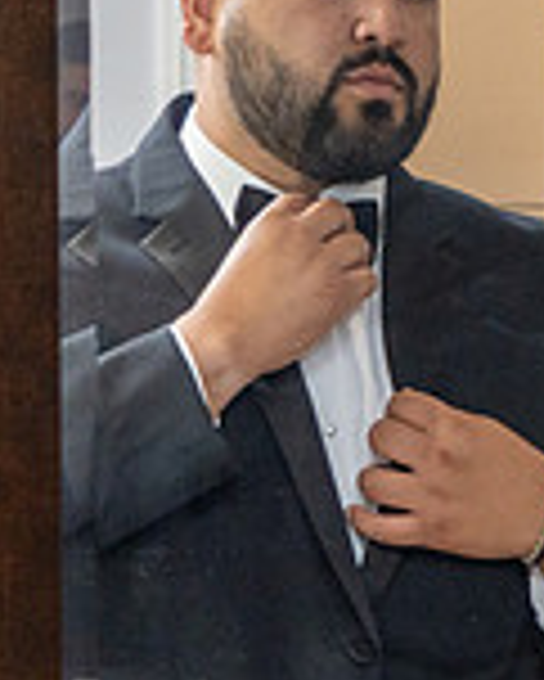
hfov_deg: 7.1
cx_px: 657
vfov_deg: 8.9
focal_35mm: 215
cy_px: 626
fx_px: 4323
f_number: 4
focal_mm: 37
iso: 640
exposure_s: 1/160
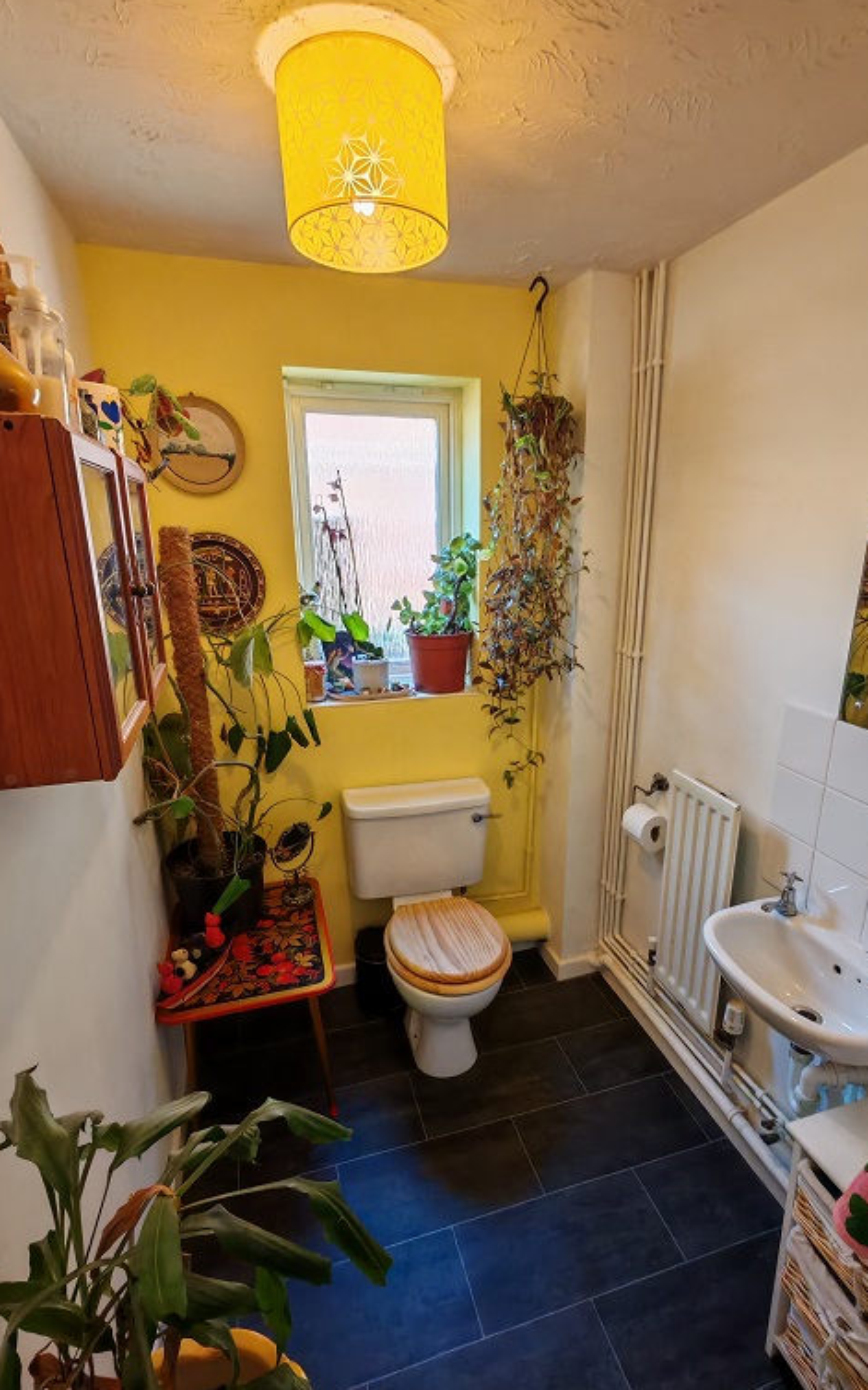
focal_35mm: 18
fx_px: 682
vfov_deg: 91.0
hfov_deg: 64.8
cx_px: 475
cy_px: 728
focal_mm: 1.96
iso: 250
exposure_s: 1/50
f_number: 2.2
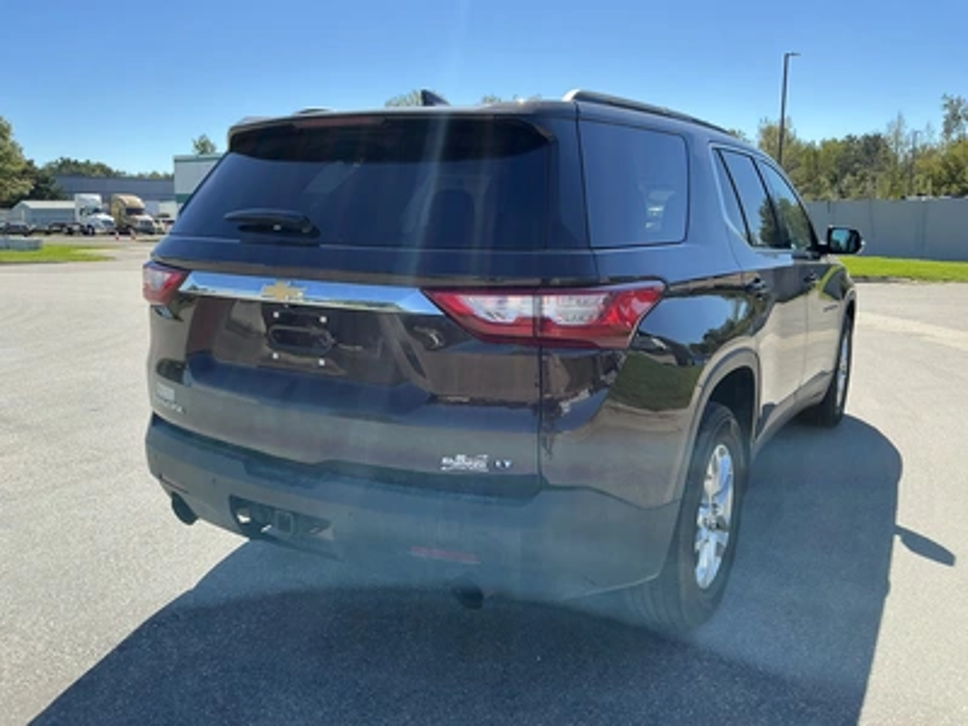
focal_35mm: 28
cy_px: 363
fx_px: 783
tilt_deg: -7.7
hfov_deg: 63.4
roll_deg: -0.1
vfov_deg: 49.7
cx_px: 484
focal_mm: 3
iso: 25
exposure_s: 1/944
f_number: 1.8
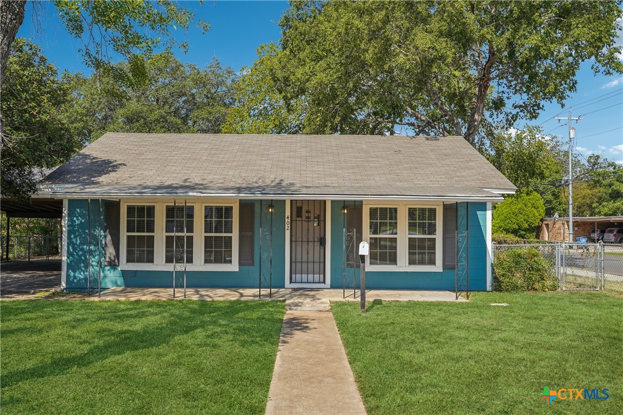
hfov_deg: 60.3
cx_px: 312
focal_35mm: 31
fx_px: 536
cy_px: 208
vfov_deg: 42.3
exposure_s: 1/160
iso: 100
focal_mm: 31
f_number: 8
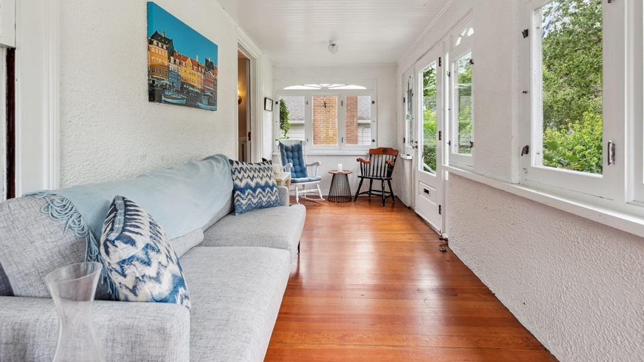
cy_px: 136
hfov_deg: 99.3
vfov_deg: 66.1
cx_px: 334
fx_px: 273
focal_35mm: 16
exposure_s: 1/13
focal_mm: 14
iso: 100
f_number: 8
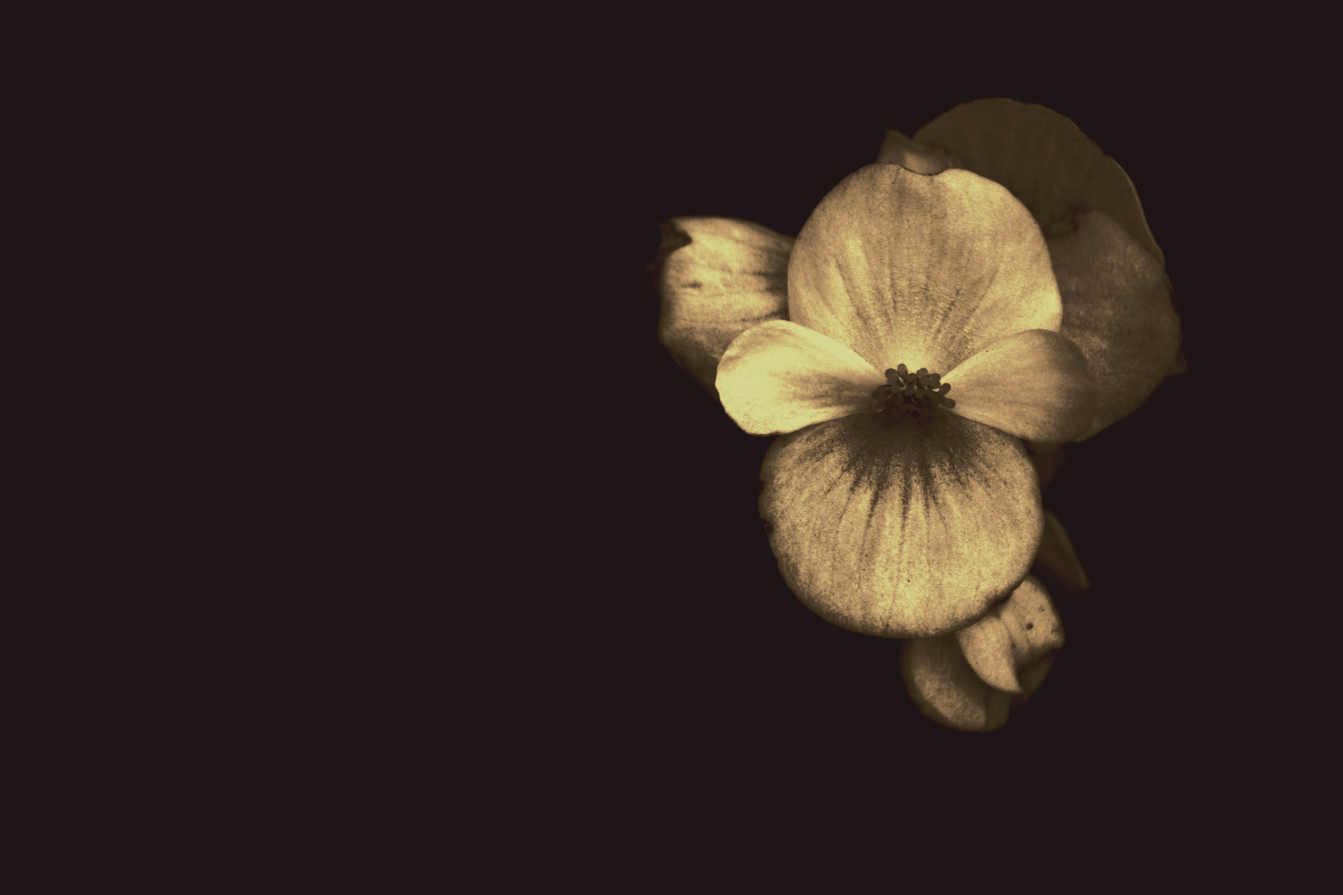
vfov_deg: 4.6
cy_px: 448
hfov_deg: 6.9
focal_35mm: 300
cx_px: 672
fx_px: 11190
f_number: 5.6
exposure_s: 1/200
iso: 100
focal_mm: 200
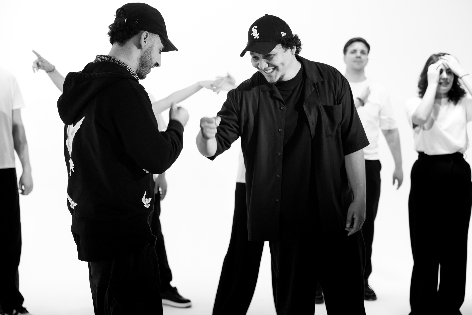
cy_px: 149
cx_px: 253
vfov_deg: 17.1
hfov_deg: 25.4
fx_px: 1049
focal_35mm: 80
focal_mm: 70
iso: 250
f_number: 2.8
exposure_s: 1/160
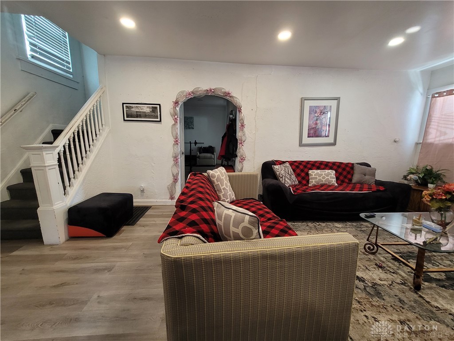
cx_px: 227
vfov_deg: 89.9
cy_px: 170
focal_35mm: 13
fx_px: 170
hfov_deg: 106.2
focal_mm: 2.2
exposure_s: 1/60
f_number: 2.2
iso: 320
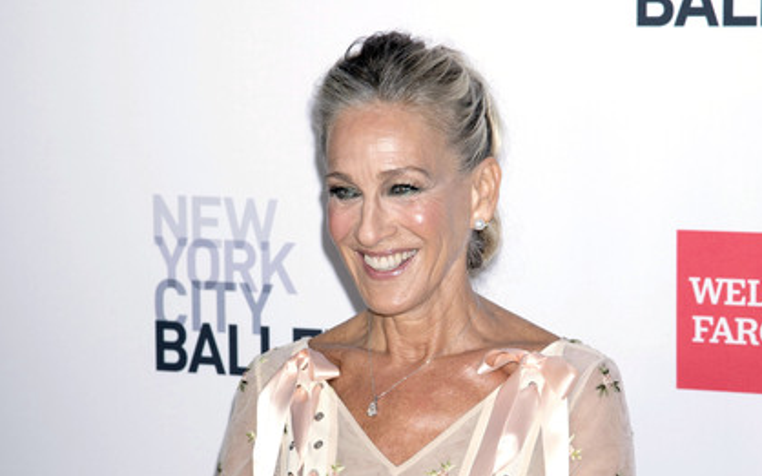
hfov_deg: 15.8
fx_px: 2741
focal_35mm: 132
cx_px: 380
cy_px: 272
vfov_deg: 9.9
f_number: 6.3
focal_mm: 120
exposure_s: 1/200
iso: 640
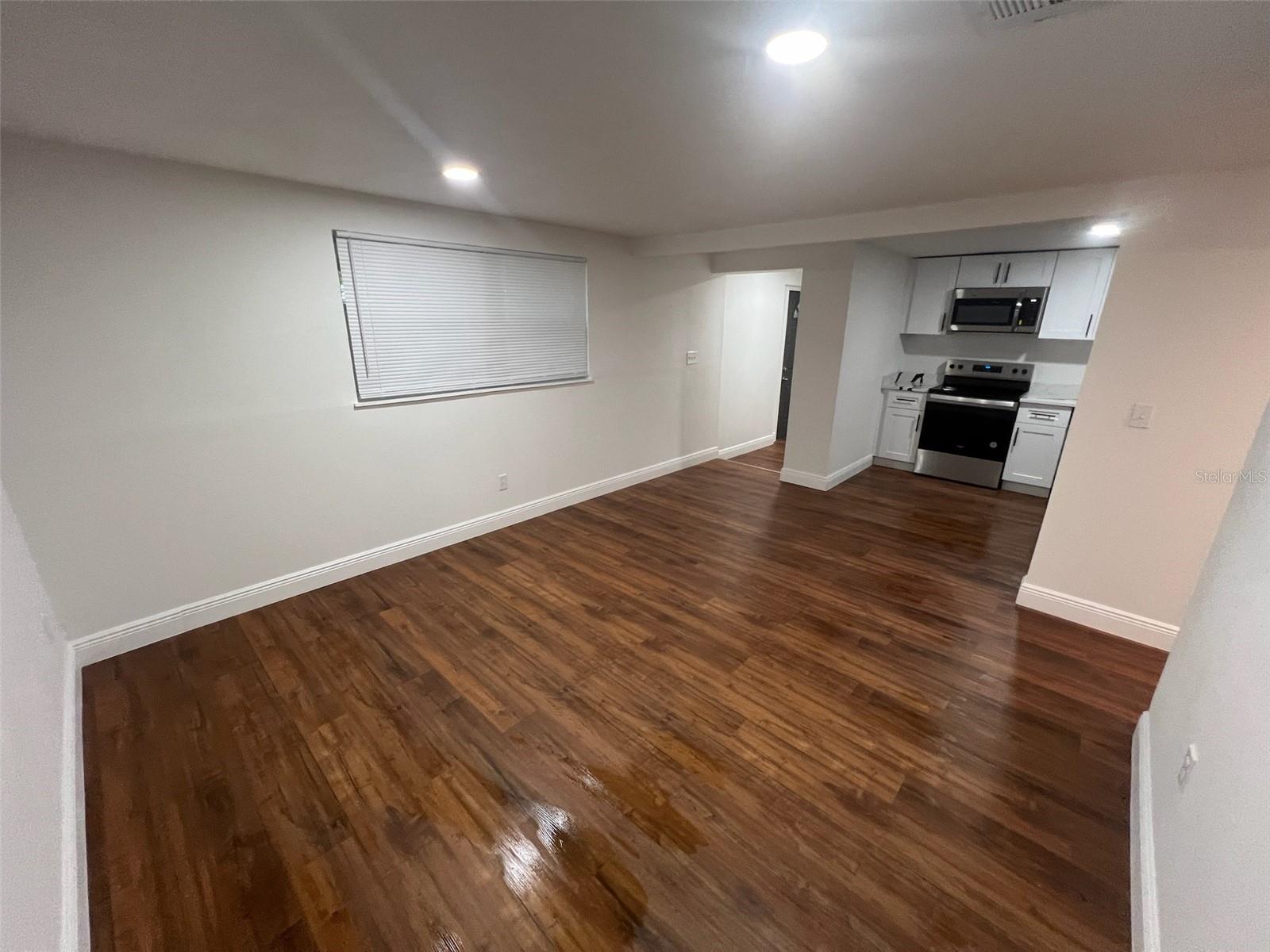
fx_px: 477
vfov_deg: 89.9
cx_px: 635
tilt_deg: -18.1
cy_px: 476
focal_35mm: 13
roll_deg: -0.7
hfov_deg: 106.2
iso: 250
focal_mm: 1.57
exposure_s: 1/60
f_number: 1.8
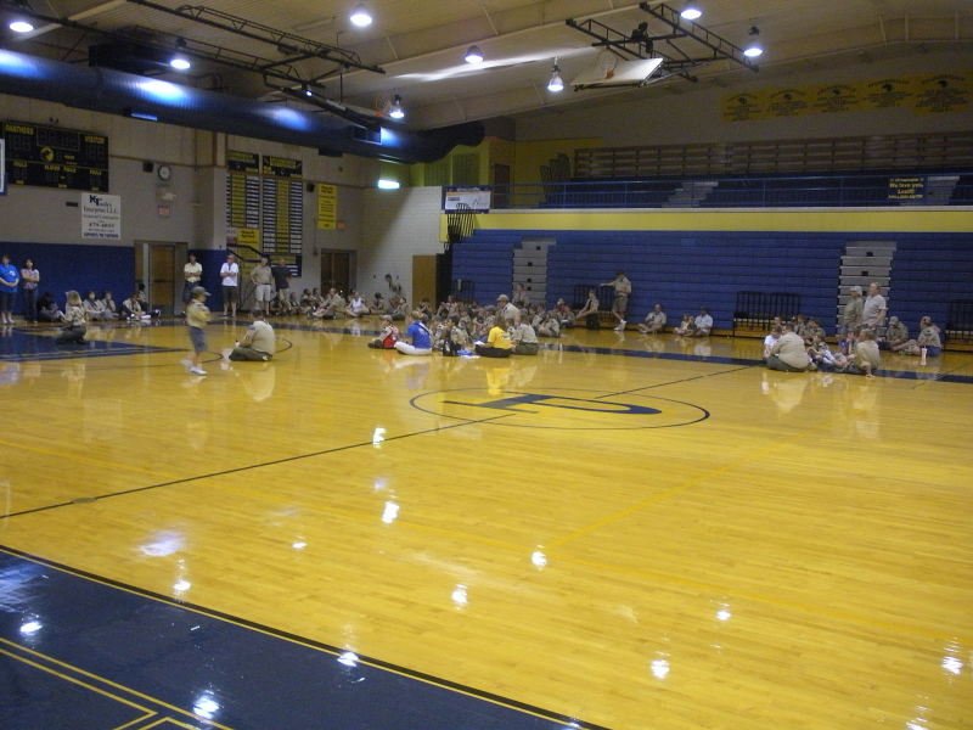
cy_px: 365
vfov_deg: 39.7
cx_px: 486
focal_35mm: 36
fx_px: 1012
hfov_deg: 51.4
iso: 400
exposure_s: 1/28.3
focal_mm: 6.3
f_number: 3.5
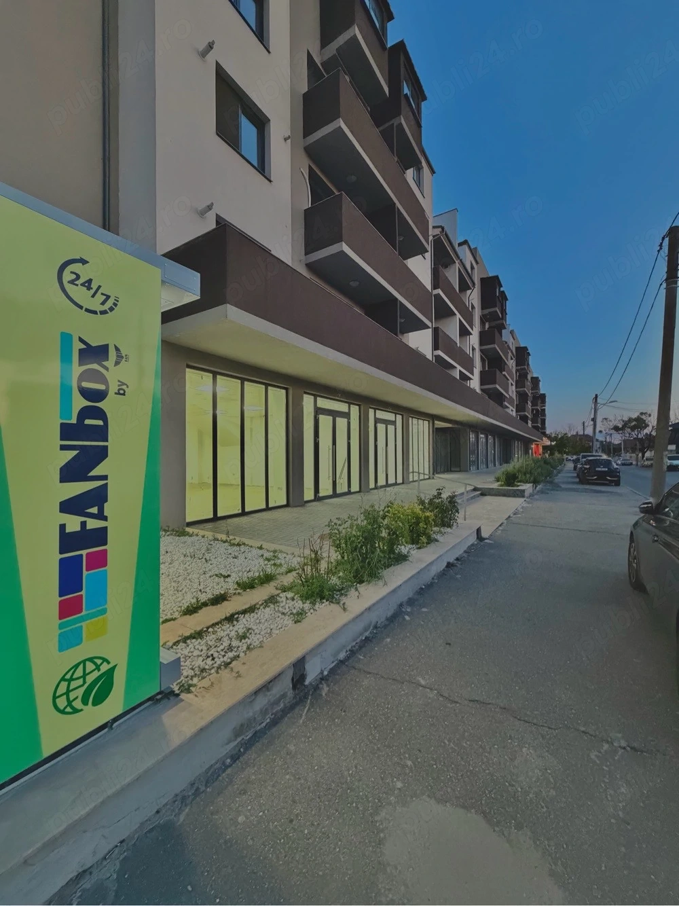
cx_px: 340
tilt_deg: +0.8
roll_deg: -0.4
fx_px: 366
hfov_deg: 85.7
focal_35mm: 14
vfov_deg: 102.1
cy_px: 453
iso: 1250
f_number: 2.2
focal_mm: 2.22
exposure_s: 1/60
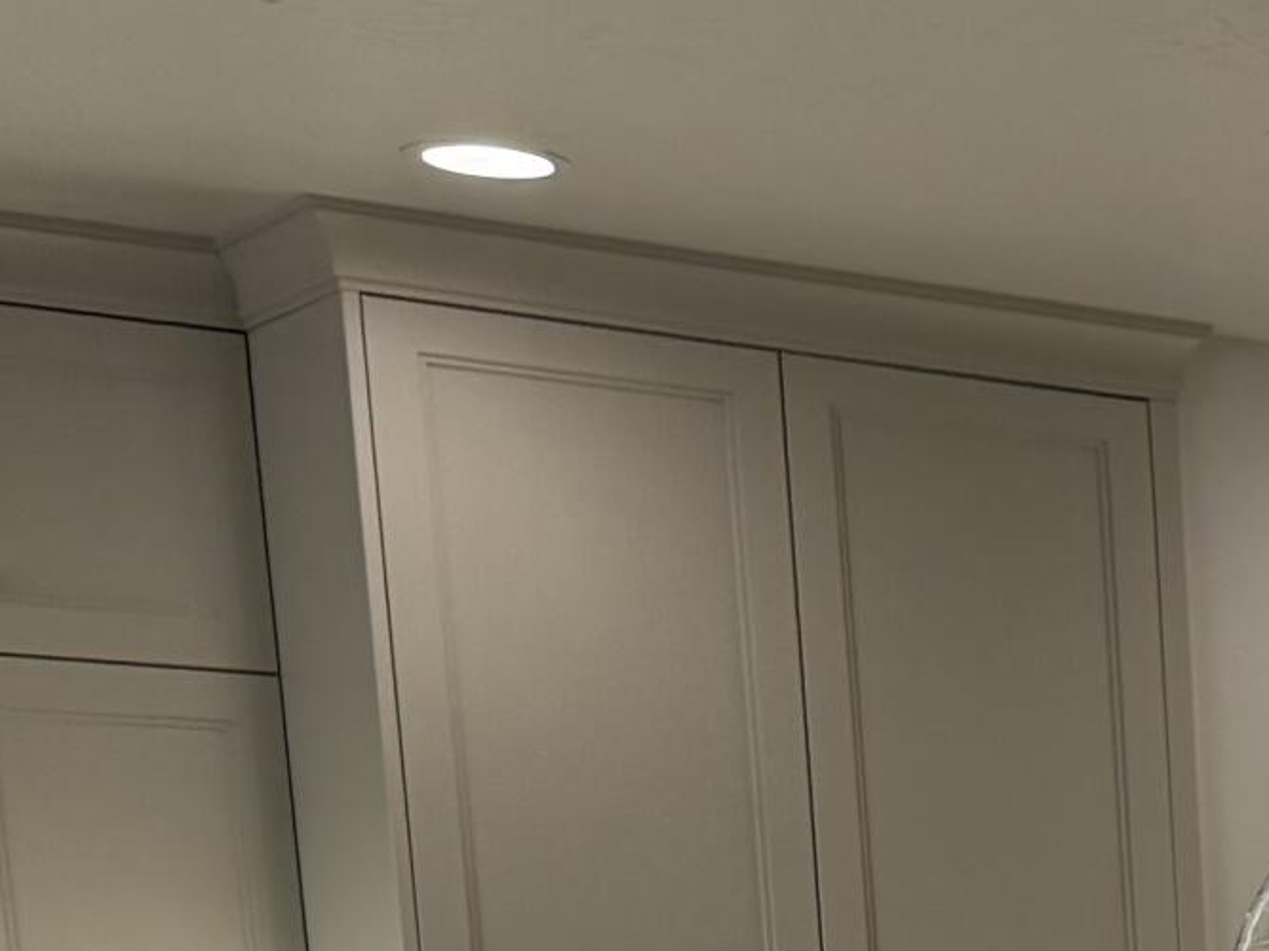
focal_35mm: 108
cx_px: 2489
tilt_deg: -11.0
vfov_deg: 11.9
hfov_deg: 15.0
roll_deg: -0.3
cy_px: 2018
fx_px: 3958
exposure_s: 1/296
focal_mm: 6.76
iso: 100
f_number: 1.78
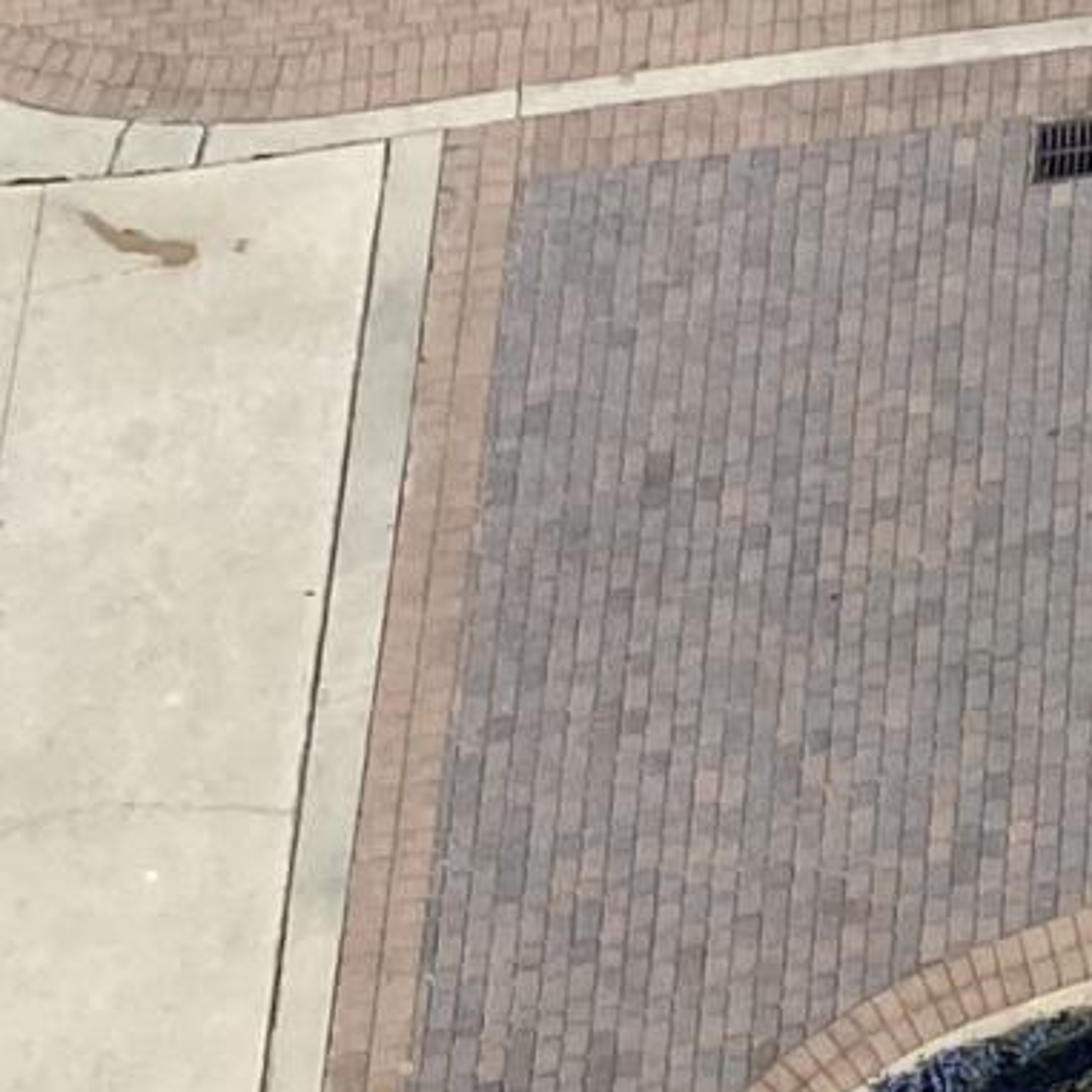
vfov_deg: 9.5
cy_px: -238
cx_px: 4021
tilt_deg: -57.1
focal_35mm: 181
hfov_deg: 7.5
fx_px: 6460
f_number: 1.8
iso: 32
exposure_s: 1/3984
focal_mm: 4.25
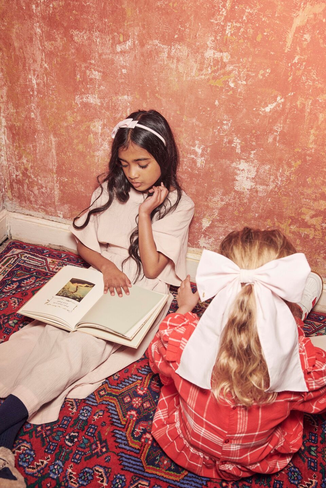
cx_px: 163
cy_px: 244
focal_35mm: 36
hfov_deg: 36.9
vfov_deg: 53.1
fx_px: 489
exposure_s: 1/250
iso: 160
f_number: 8
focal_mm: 36
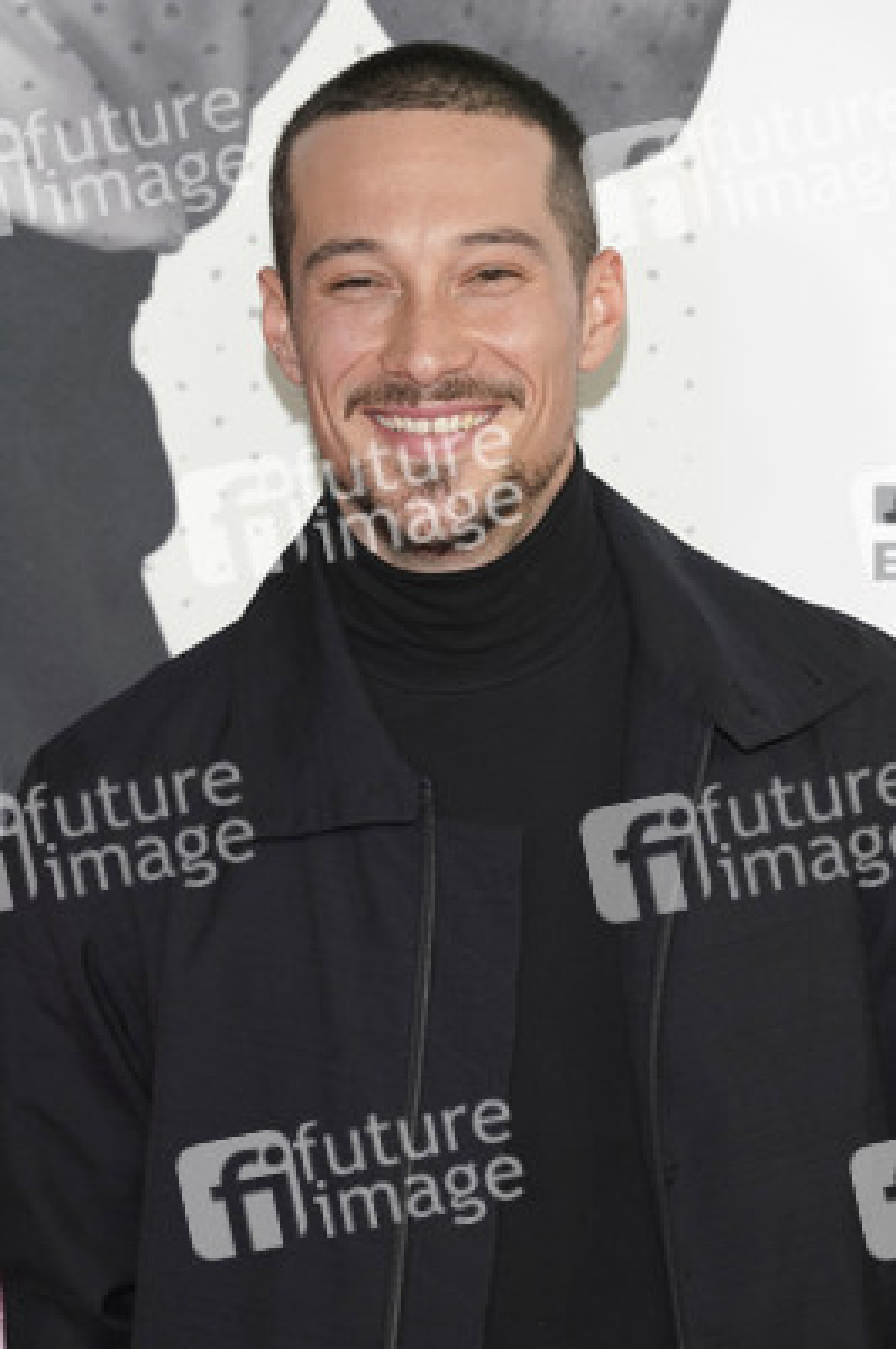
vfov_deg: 10.3
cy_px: 674
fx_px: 7479
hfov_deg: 6.9
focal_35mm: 200
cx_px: 448
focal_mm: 200
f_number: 8
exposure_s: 1/250
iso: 1600
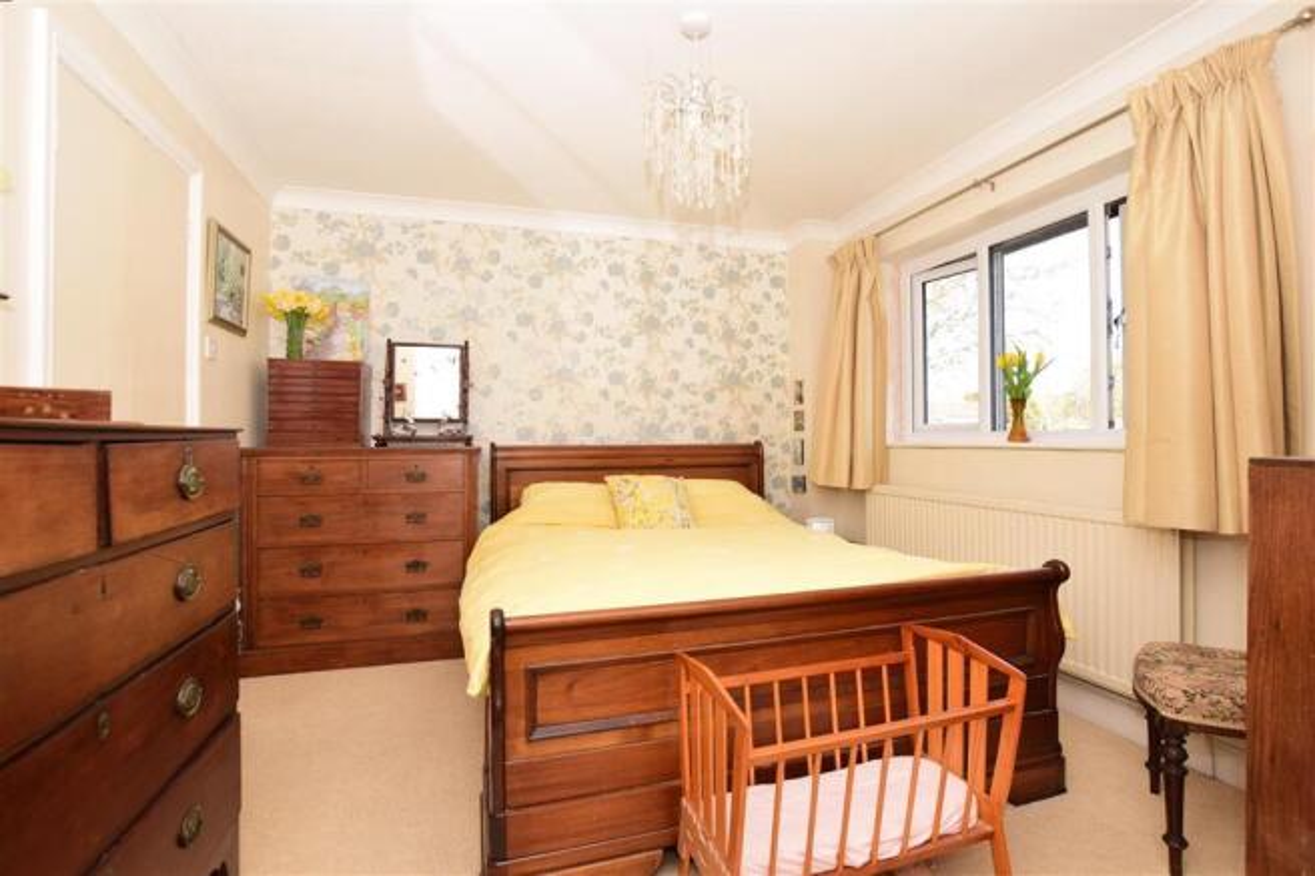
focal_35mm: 15
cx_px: 658
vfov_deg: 77.3
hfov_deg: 100.4
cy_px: 438
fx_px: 548
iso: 400
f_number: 6.3
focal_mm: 10
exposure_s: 1/160
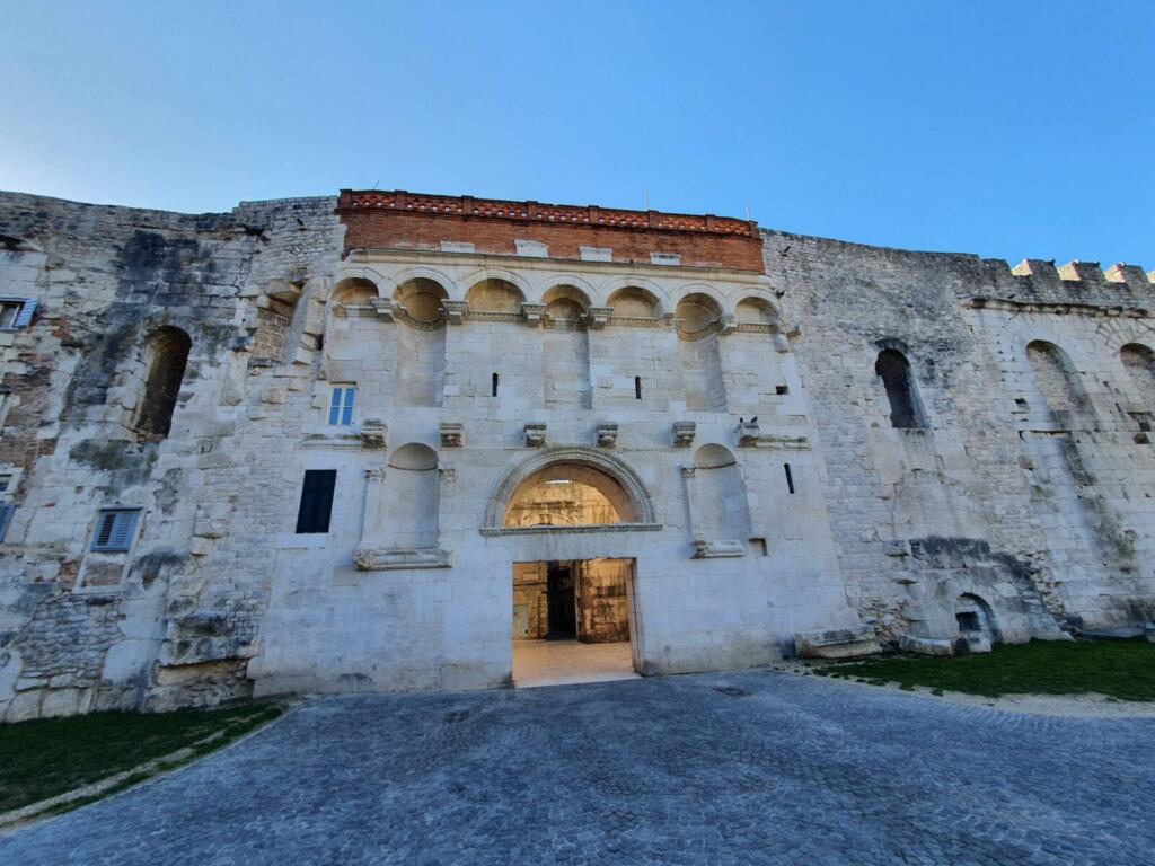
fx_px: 434
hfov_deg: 106.2
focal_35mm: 13
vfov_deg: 89.9
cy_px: 433
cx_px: 578
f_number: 2.2
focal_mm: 1.8
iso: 50
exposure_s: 1/492
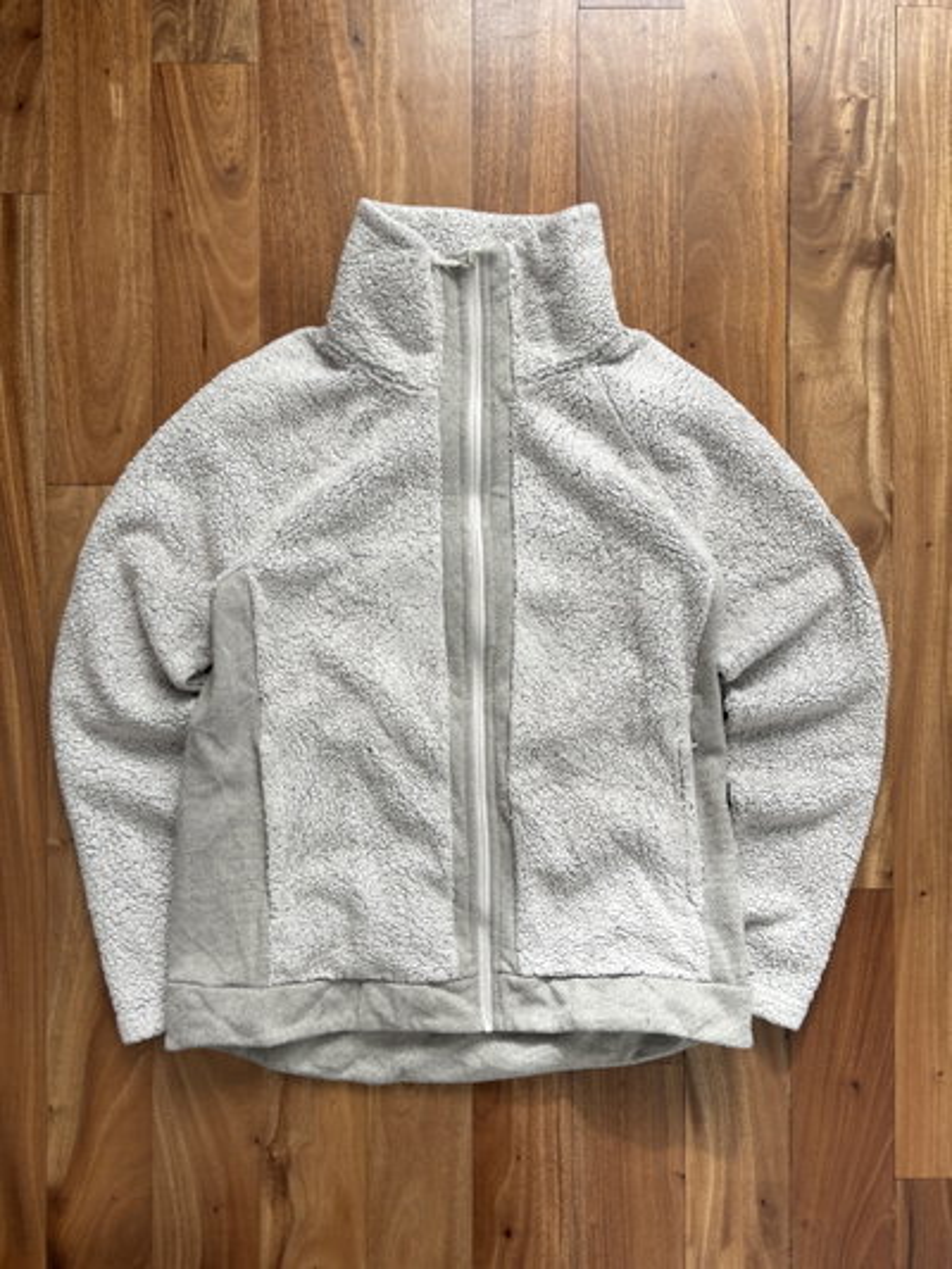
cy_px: 634
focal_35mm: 26
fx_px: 953
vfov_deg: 67.3
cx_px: 476
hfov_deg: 53.1
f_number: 1.6
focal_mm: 5.96
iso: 40
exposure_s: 1/121
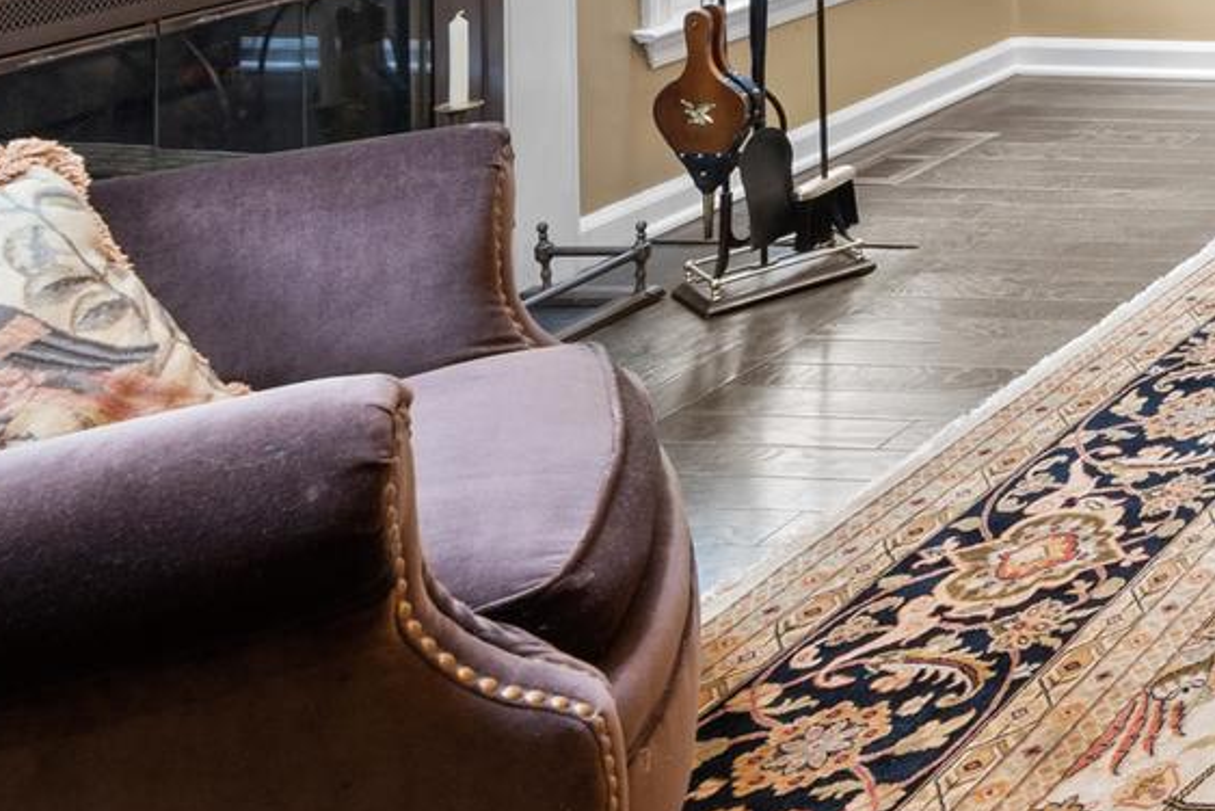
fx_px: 1722
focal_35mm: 51
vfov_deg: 21.8
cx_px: 2186
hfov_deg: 22.4
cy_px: -421
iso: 400
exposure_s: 1/2
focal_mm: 14
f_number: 8
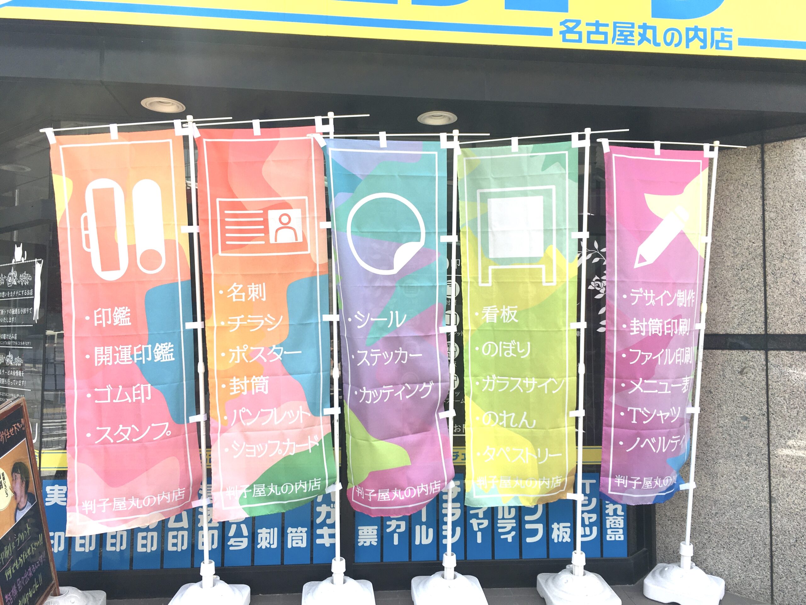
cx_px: 403
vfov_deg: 48.2
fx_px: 675
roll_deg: -0.5
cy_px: 302
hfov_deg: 61.7
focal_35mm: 29
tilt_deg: +3.7
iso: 25
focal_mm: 4.15
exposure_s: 1/416
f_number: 2.2
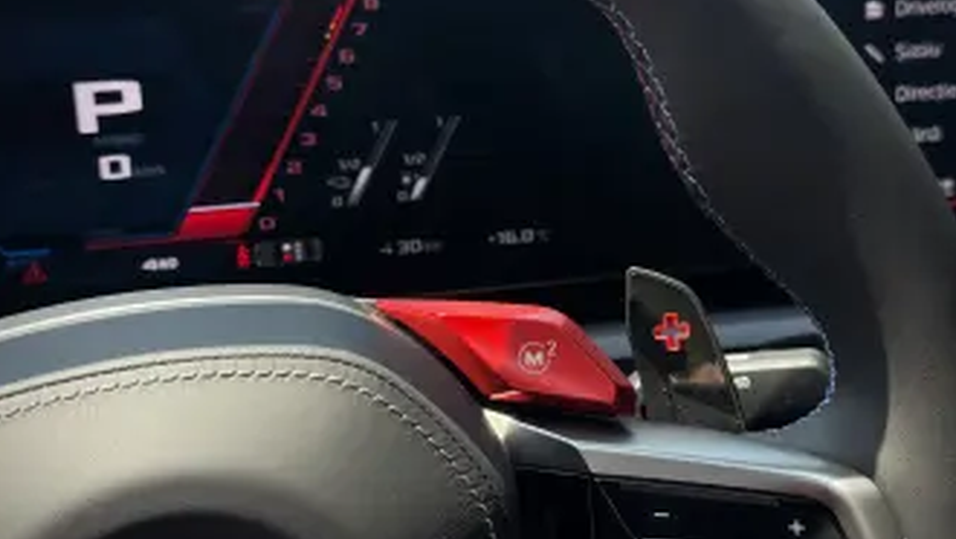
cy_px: 264
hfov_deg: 36.6
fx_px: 1446
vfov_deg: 21.1
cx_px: 504
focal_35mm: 57
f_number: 1.78
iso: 64
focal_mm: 6.76
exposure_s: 1/693
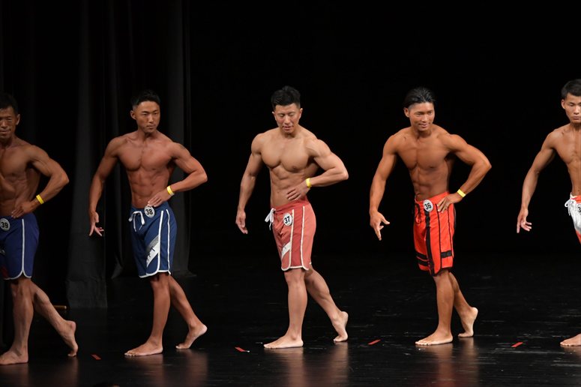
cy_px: 194
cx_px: 290
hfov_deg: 8.6
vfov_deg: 5.7
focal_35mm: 240
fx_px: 3871
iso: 3200
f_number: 5.6
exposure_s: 1/400
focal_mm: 160
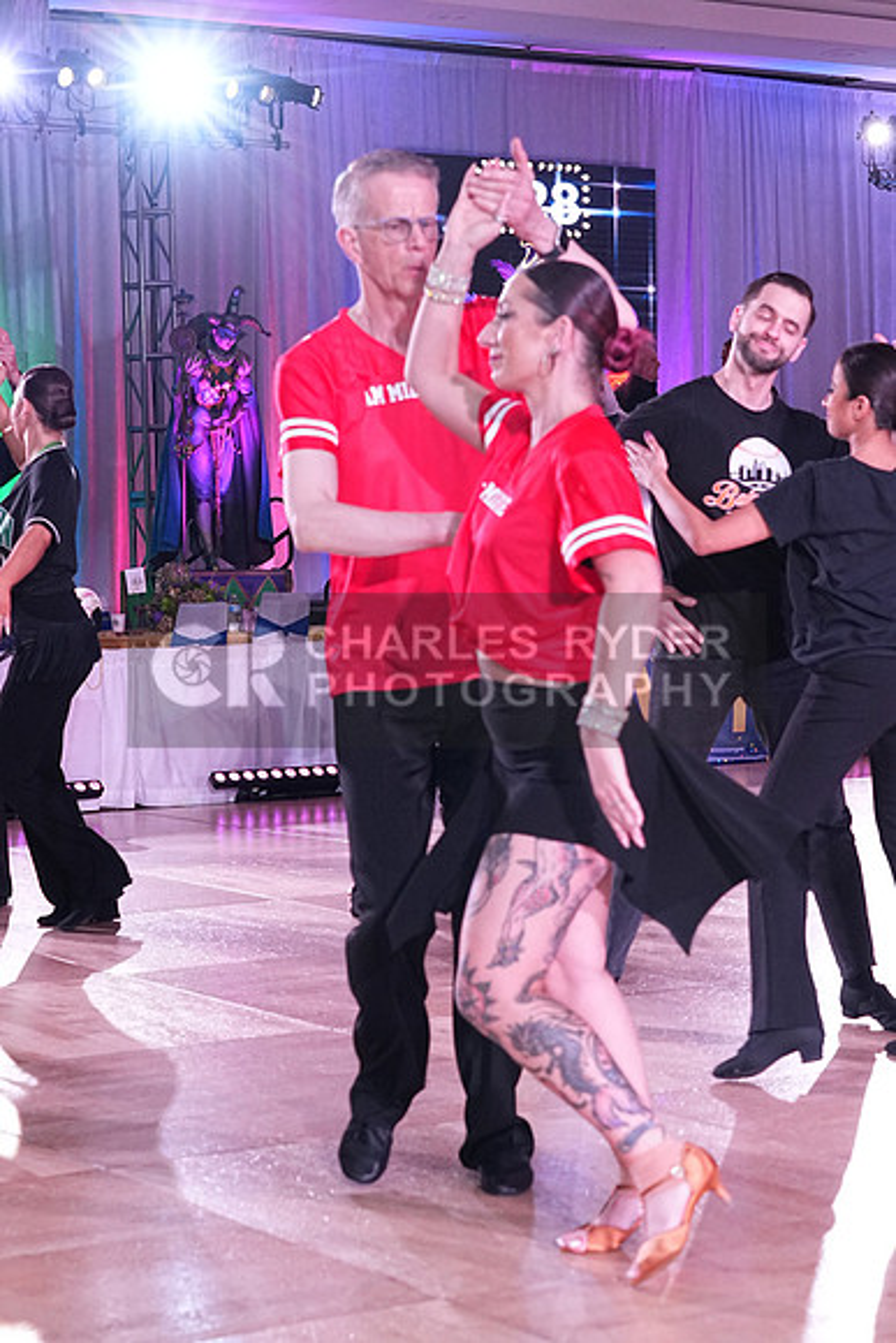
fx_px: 2686
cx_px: 448
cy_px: 672
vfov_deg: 28.1
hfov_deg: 18.9
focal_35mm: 72
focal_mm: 48
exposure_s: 1/320
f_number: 5
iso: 2500
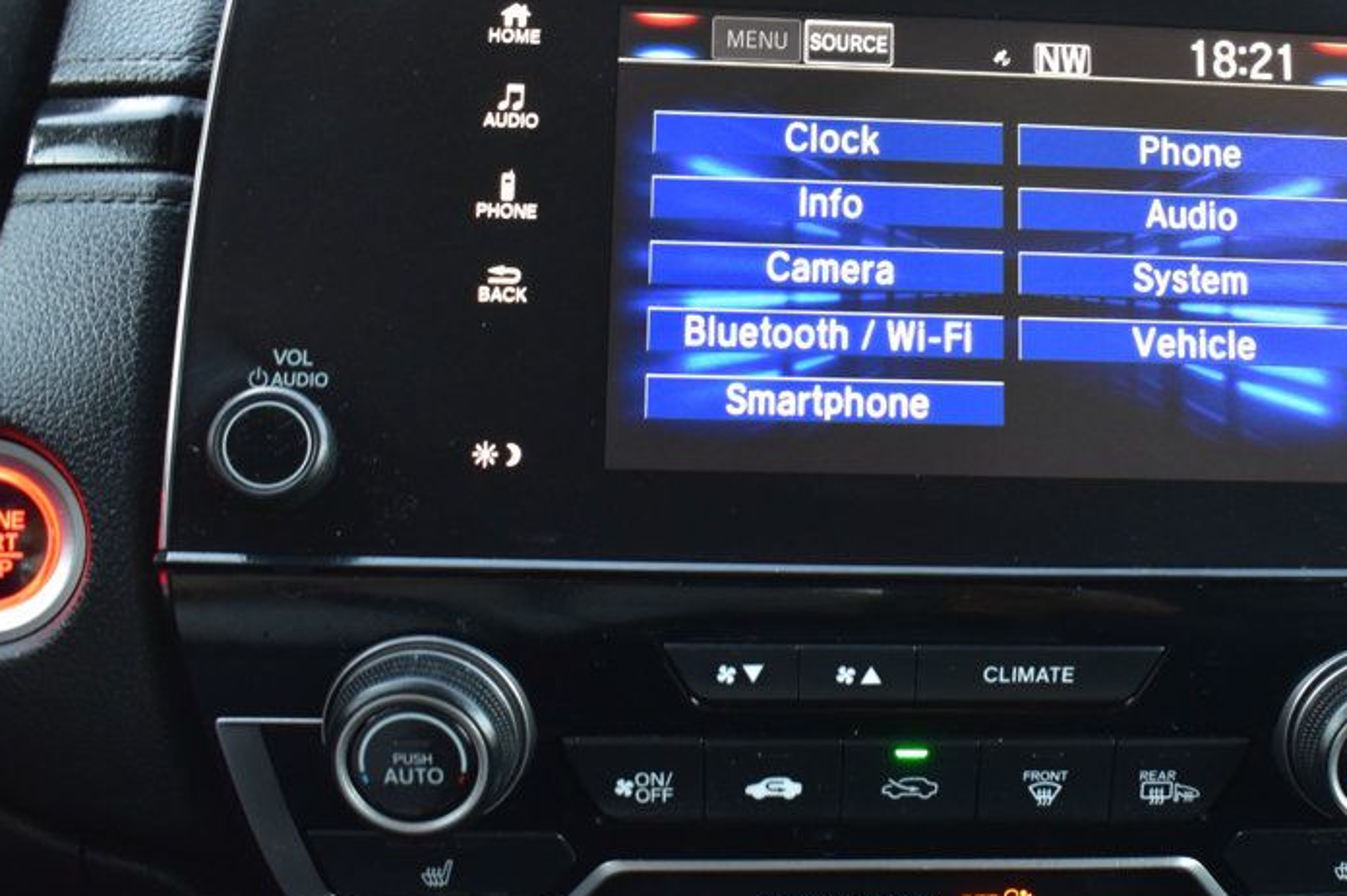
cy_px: 468
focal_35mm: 53
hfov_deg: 36.8
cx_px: 973
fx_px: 1982
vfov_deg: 25.5
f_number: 6.3
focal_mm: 24
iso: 1000
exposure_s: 1/15
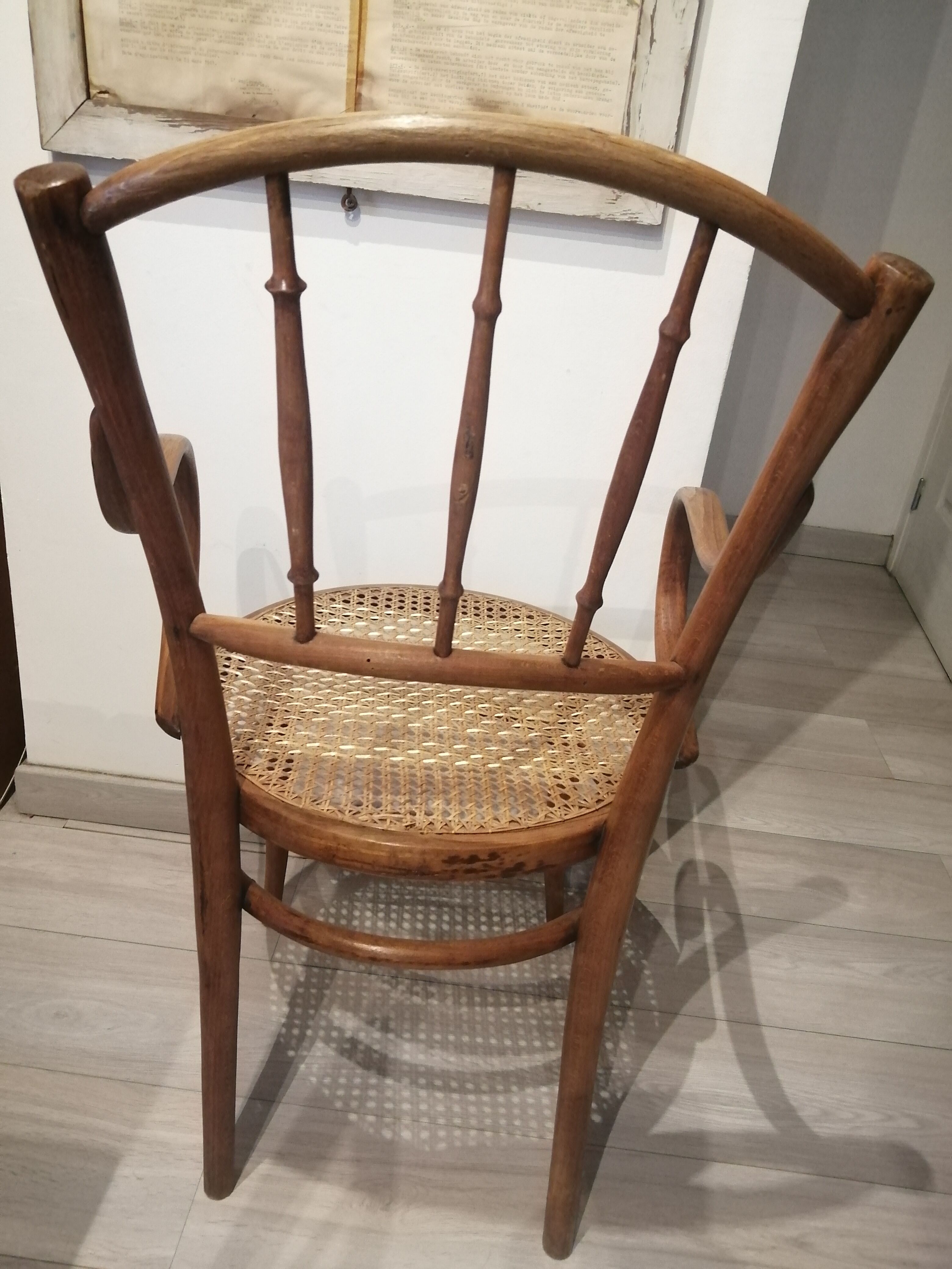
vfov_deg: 67.3
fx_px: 953
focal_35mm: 26
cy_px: 634
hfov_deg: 53.1
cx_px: 476
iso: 500
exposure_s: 1/20
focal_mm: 3.46
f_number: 1.8
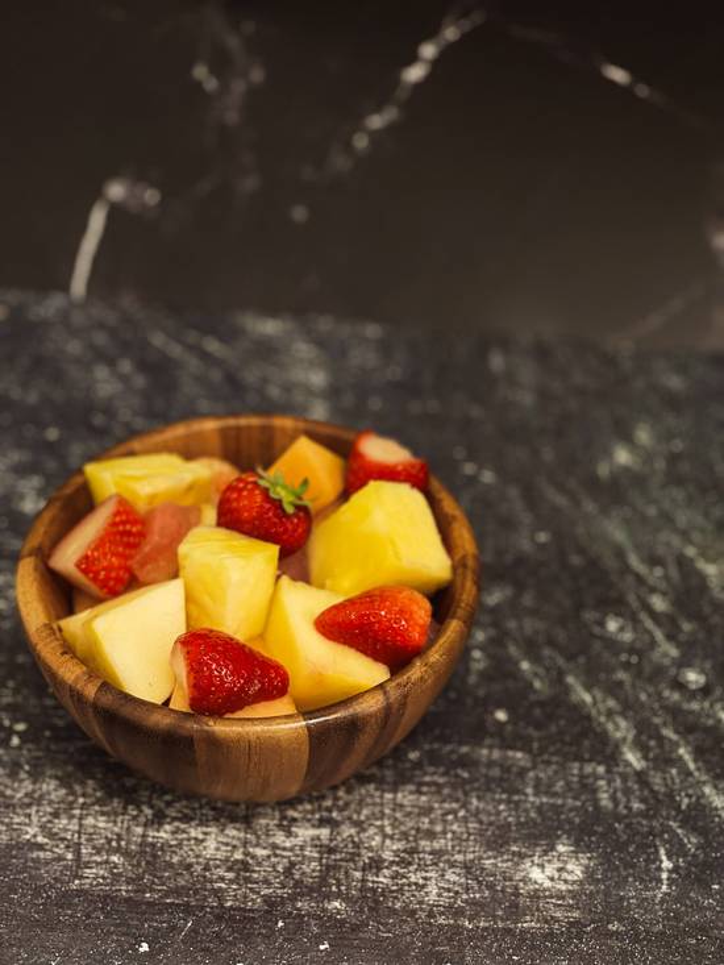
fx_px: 1784
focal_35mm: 64
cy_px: 482
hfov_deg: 22.9
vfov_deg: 30.3
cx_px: 362
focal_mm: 7.5
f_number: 2.2
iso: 100
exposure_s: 1/120
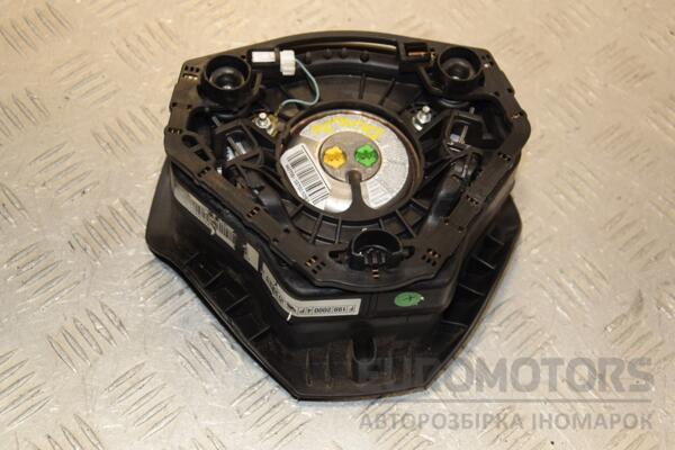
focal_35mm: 63
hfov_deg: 31.9
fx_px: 1181
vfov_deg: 21.6
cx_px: 338
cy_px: 225
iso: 800
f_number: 5.6
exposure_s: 1/200
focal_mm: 42
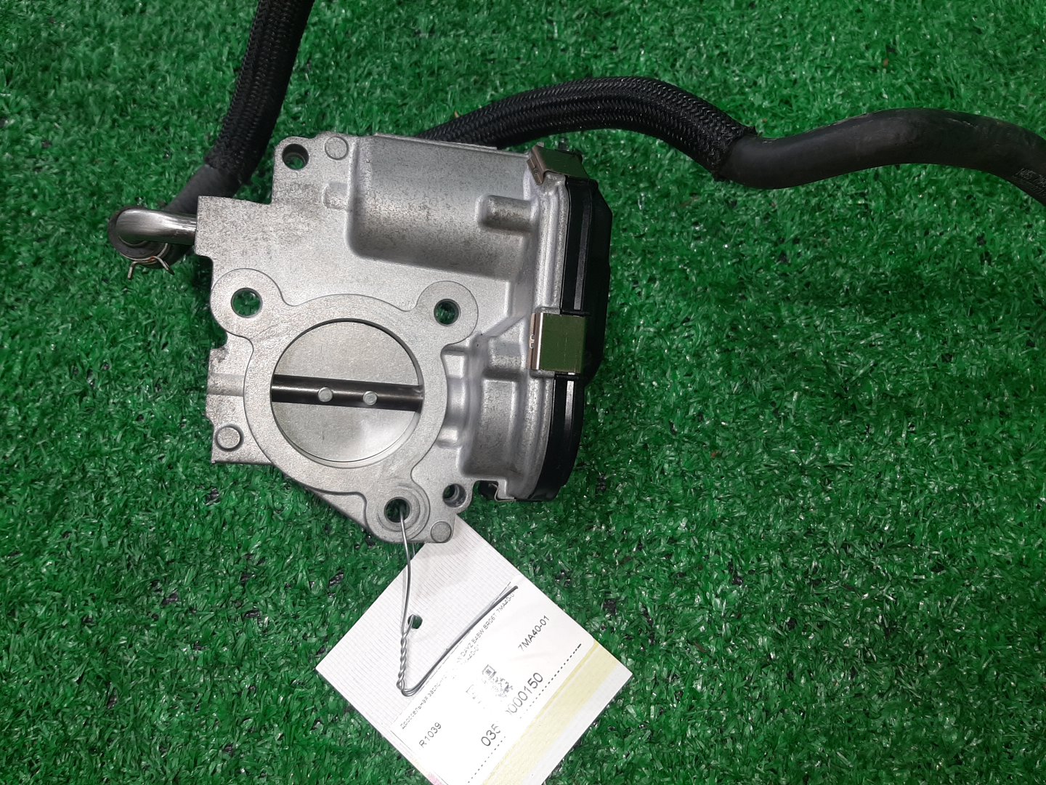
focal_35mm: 26
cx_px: 523
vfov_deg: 53.1
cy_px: 392
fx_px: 786
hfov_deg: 67.3
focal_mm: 3.93
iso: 54
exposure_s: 1/50
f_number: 1.7
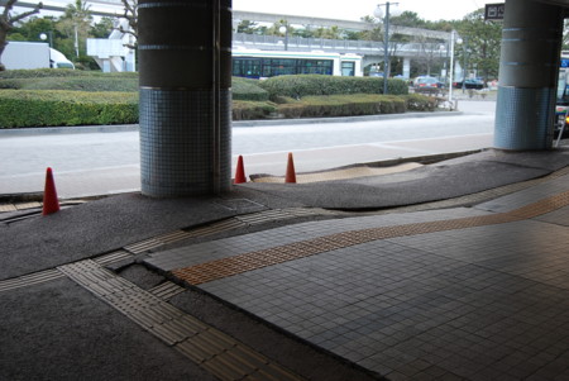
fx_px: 617
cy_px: 190
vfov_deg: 34.3
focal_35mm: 39
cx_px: 284
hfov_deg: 49.5
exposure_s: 1/40
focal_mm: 26
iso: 200
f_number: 4
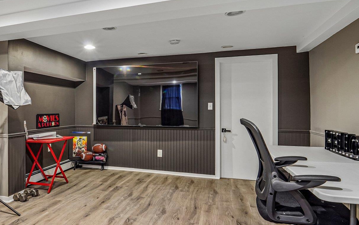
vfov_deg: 51.1
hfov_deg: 73.1
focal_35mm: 24
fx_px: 235
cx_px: 128
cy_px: 110
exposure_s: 1/2
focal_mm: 14
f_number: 8
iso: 400
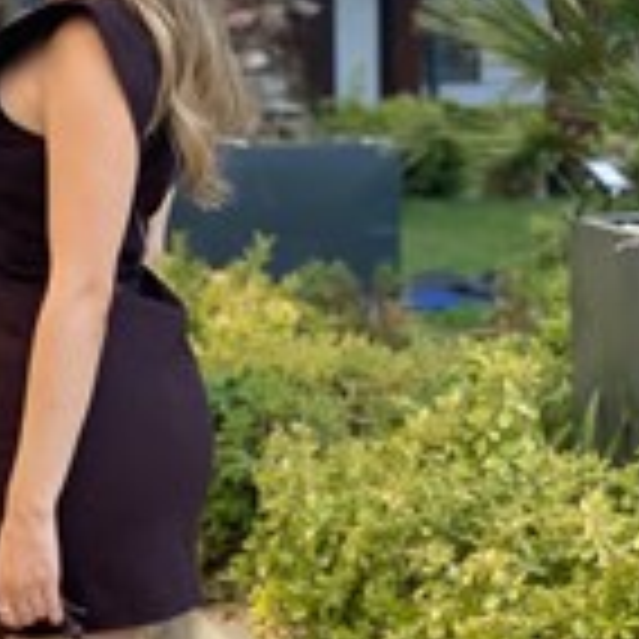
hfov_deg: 13.0
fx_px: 2799
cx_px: 148
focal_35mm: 134
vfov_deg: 13.0
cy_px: 403
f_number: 2
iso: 20
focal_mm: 6
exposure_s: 1/165
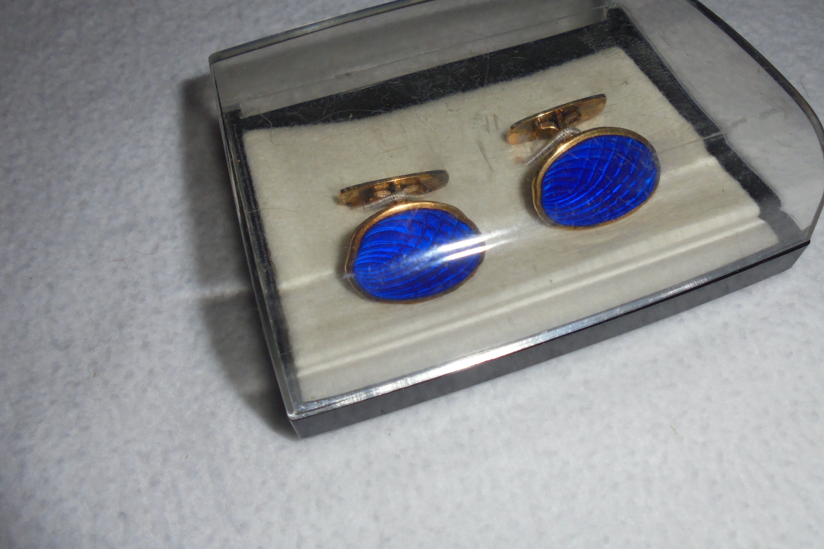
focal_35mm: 32
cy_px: 254
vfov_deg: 41.1
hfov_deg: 58.7
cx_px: 431
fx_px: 732
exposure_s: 1/30
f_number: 11.5
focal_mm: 4.6
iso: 100
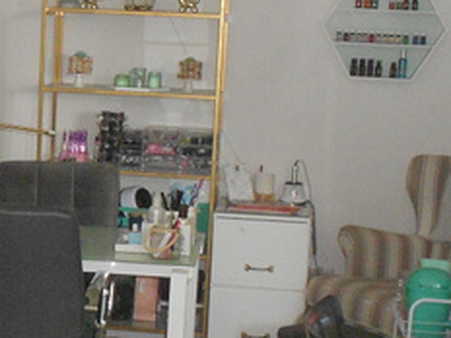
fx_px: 1329
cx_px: -39
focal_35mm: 102
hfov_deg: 18.6
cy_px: 210
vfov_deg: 14.5
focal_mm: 6.7
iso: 500
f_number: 3.9
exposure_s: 1/30
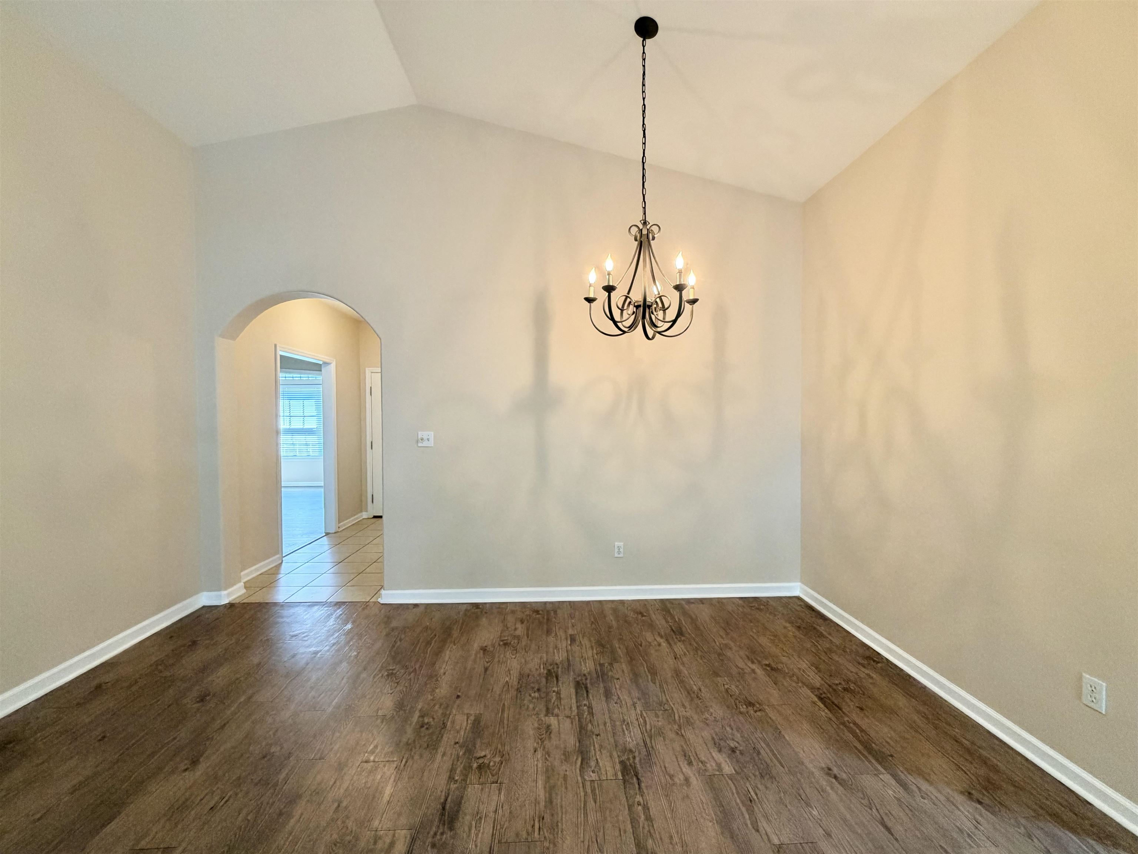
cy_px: 427
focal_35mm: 14
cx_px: 569
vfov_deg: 85.7
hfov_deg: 102.1
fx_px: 460
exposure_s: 1/60
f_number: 2.2
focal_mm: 2.22
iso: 250
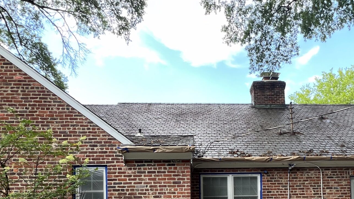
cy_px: 198
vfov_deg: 37.2
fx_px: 263
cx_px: 220
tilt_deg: +3.0
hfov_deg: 67.0
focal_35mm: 28
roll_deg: +1.5
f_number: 1.8
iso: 32
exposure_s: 1/99
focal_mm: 1.57
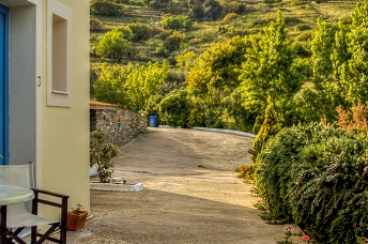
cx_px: 131
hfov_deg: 36.0
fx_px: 561
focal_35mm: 55
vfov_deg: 24.5
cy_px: 126
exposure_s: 1/2000
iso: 400
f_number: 3.5
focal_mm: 18
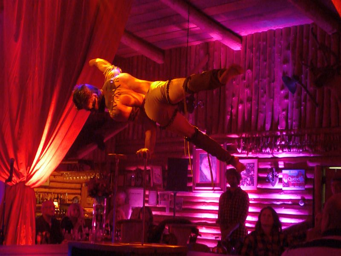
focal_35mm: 77
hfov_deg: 25.3
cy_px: 128
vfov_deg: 19.1
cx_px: 170
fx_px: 759
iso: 800
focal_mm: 13.1
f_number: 4.6
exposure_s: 1/10
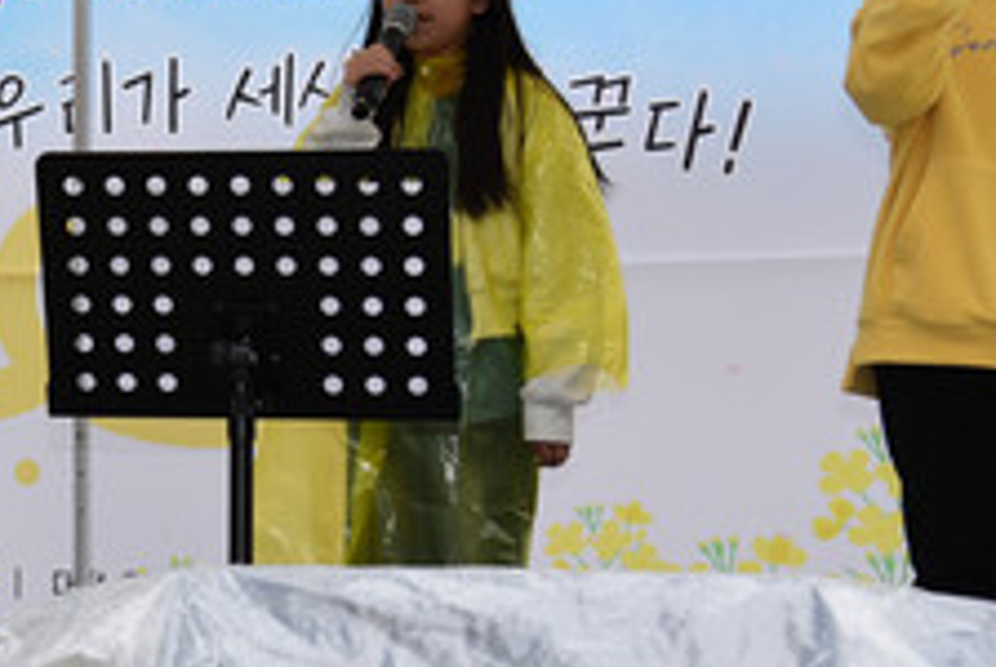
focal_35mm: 123
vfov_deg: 11.2
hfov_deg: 16.2
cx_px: -44
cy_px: 293
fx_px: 3407
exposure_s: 1/200
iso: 400
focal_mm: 46
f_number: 4.5
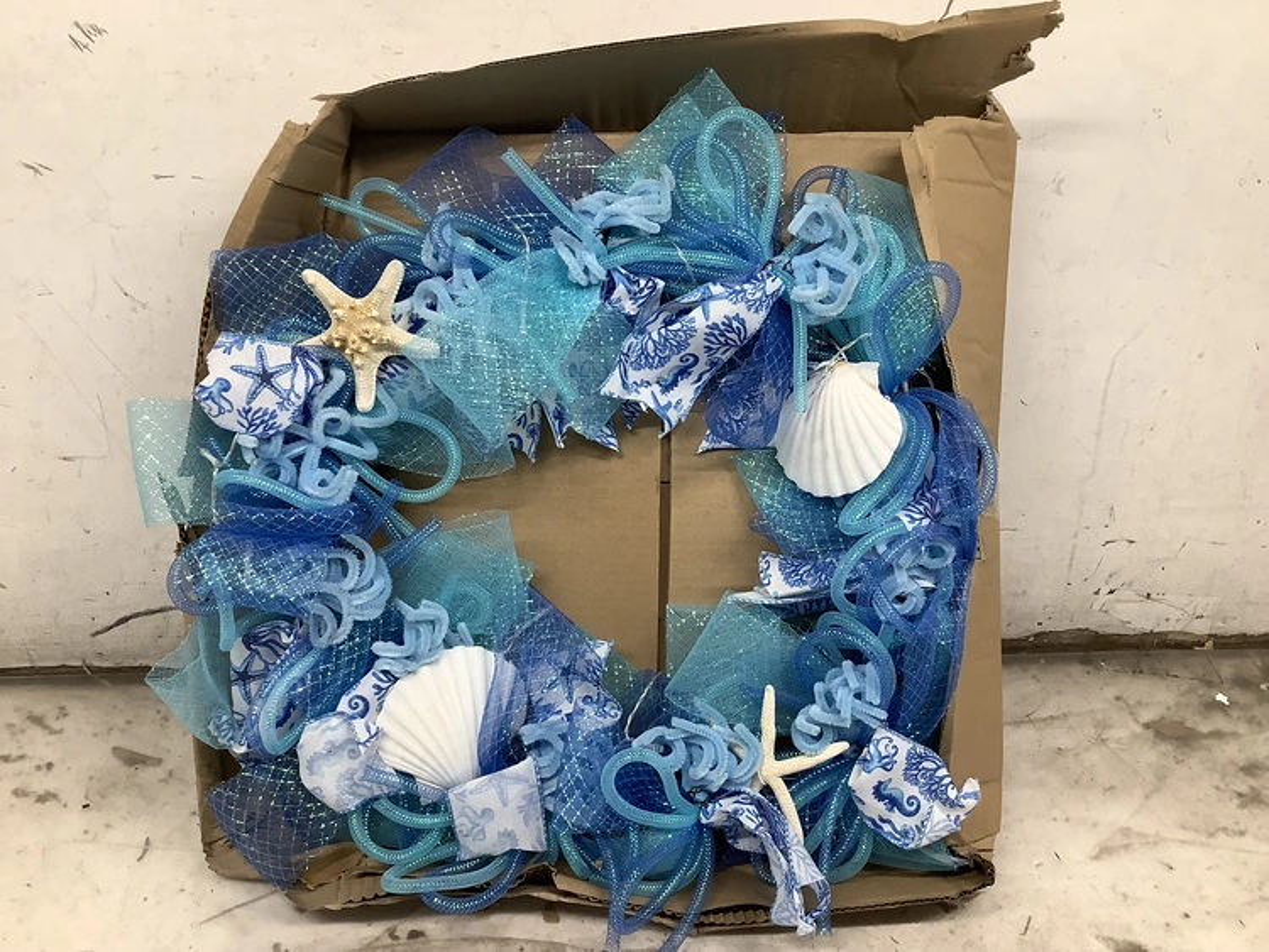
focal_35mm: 31
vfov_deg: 45.5
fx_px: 1137
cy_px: 476
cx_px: 634
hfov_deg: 58.3
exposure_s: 1/120
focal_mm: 3.3
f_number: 2.4
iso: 100
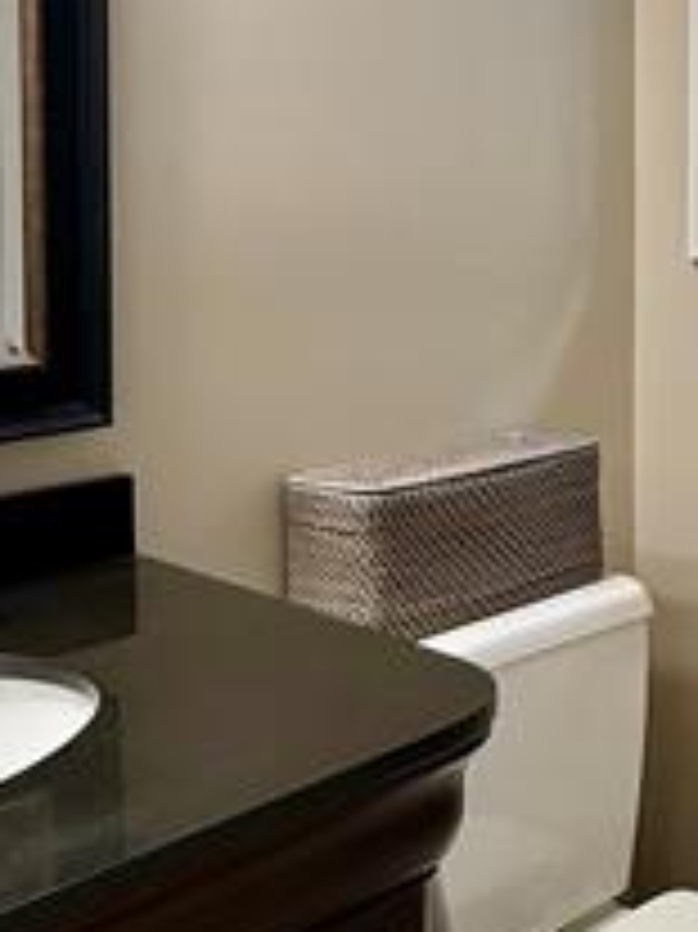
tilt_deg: -2.3
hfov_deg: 27.0
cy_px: 239
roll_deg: +0.2
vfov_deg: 36.0
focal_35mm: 52
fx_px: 1399
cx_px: 635
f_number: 2.2
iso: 160
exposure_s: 1/120
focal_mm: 2.22
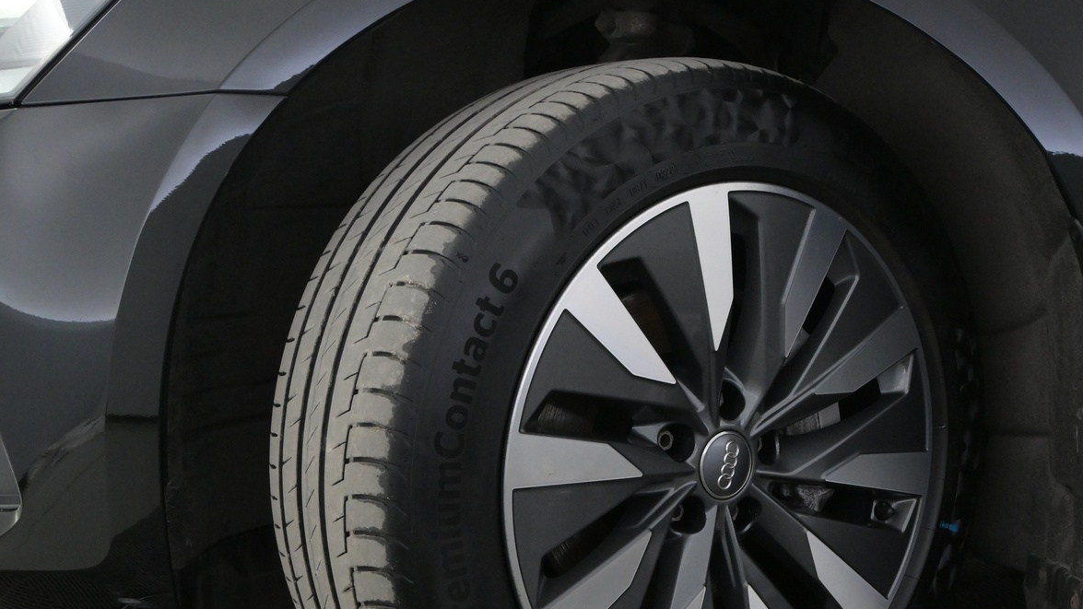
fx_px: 1493
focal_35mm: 52
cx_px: 687
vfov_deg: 22.9
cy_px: 429
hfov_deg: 39.6
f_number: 5
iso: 2500
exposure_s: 1/100
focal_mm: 24
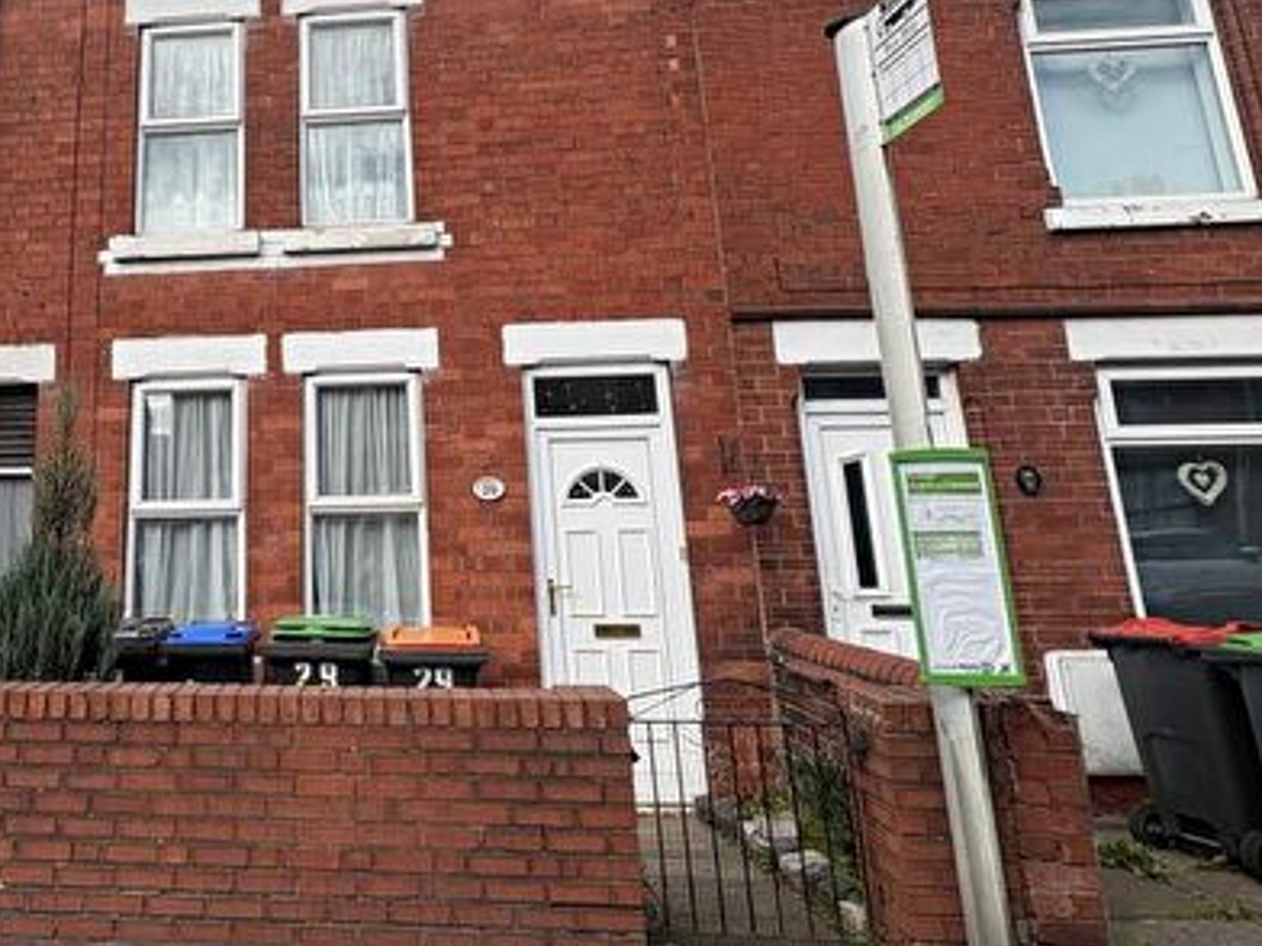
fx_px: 911
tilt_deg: +12.9
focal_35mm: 25
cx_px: 293
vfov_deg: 54.2
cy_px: 349
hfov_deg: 64.6
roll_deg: +0.9
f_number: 2.2
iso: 40
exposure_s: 1/1178
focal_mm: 2.22
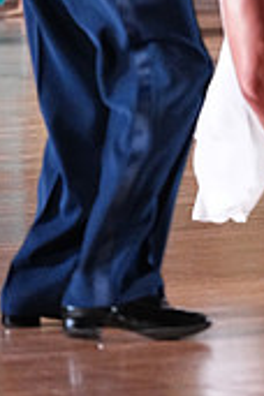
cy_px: -162
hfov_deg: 2.6
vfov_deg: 3.9
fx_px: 5819
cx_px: 170
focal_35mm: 529
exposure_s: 1/400
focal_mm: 156
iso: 8000
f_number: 4.5
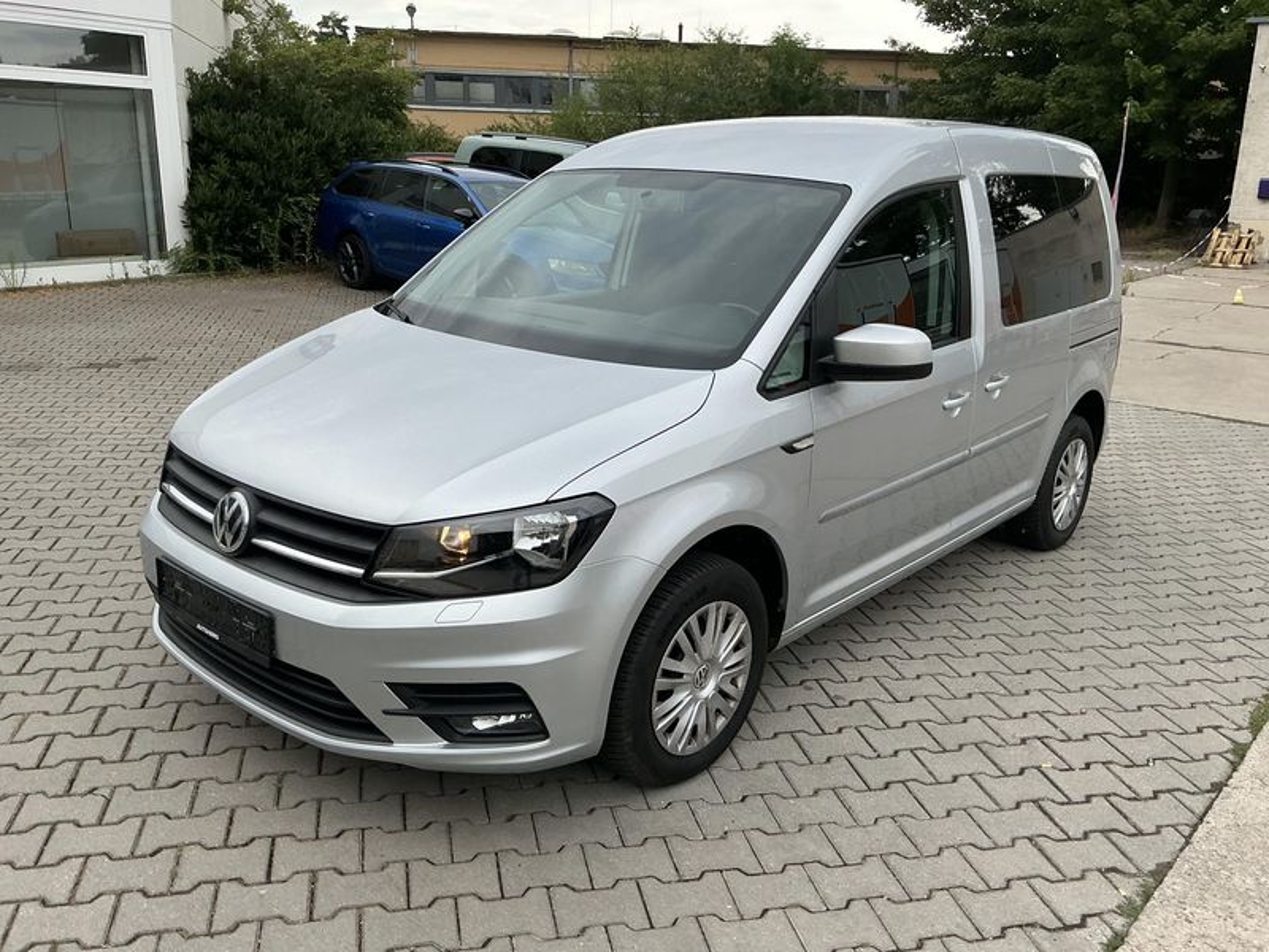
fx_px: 1026
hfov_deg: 63.4
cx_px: 634
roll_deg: +1.1
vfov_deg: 49.7
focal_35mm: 28
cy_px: 476
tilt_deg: -12.6
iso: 25
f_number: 1.8
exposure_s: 1/469
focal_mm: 3
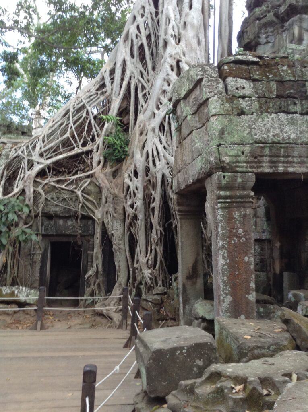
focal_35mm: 33
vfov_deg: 55.4
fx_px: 392
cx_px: 154
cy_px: 206
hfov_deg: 42.8
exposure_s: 1/120
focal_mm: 3.3
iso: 50
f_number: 2.4
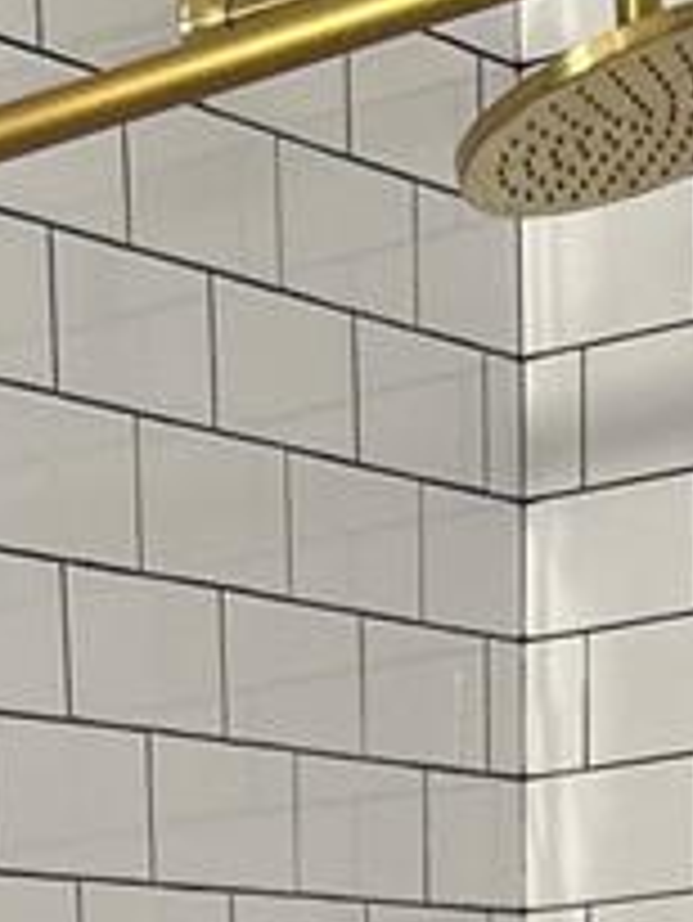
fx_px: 4053
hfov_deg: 9.6
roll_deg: +2.9
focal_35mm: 152
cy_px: 2586
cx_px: -184
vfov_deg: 10.2
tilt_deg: -16.8
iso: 80
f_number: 1.5
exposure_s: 1/60
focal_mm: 5.7
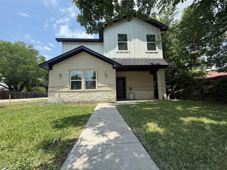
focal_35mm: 14
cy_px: 85
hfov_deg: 102.1
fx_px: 92
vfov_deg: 85.7
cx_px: 114
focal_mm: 2.22
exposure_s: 1/1145
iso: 50
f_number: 2.2
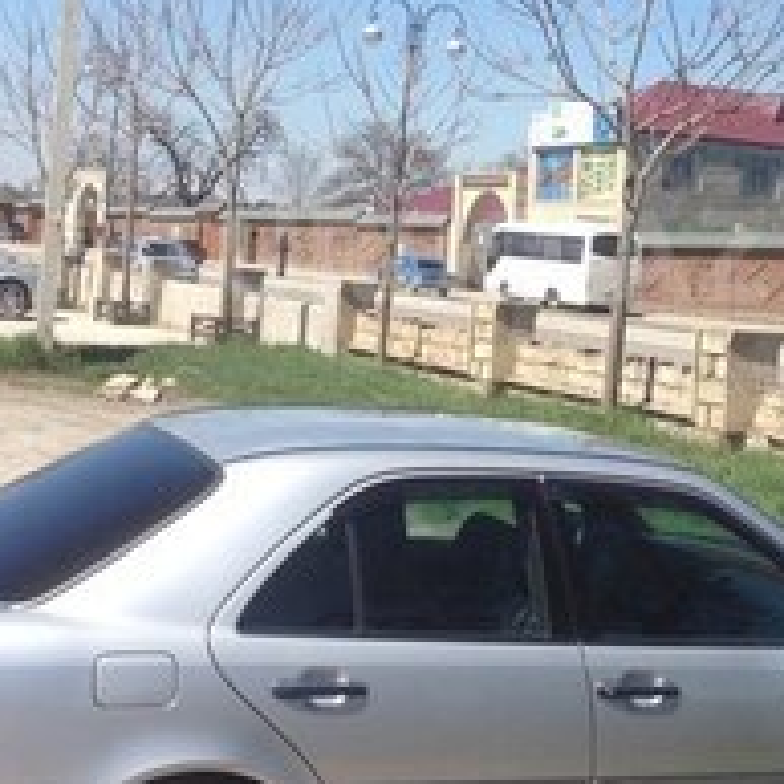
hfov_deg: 23.0
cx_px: 455
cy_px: 256
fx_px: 1922
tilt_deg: +3.4
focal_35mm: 75
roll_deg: -3.6
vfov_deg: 23.0
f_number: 2.4
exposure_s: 1/1595
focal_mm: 4.12
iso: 50
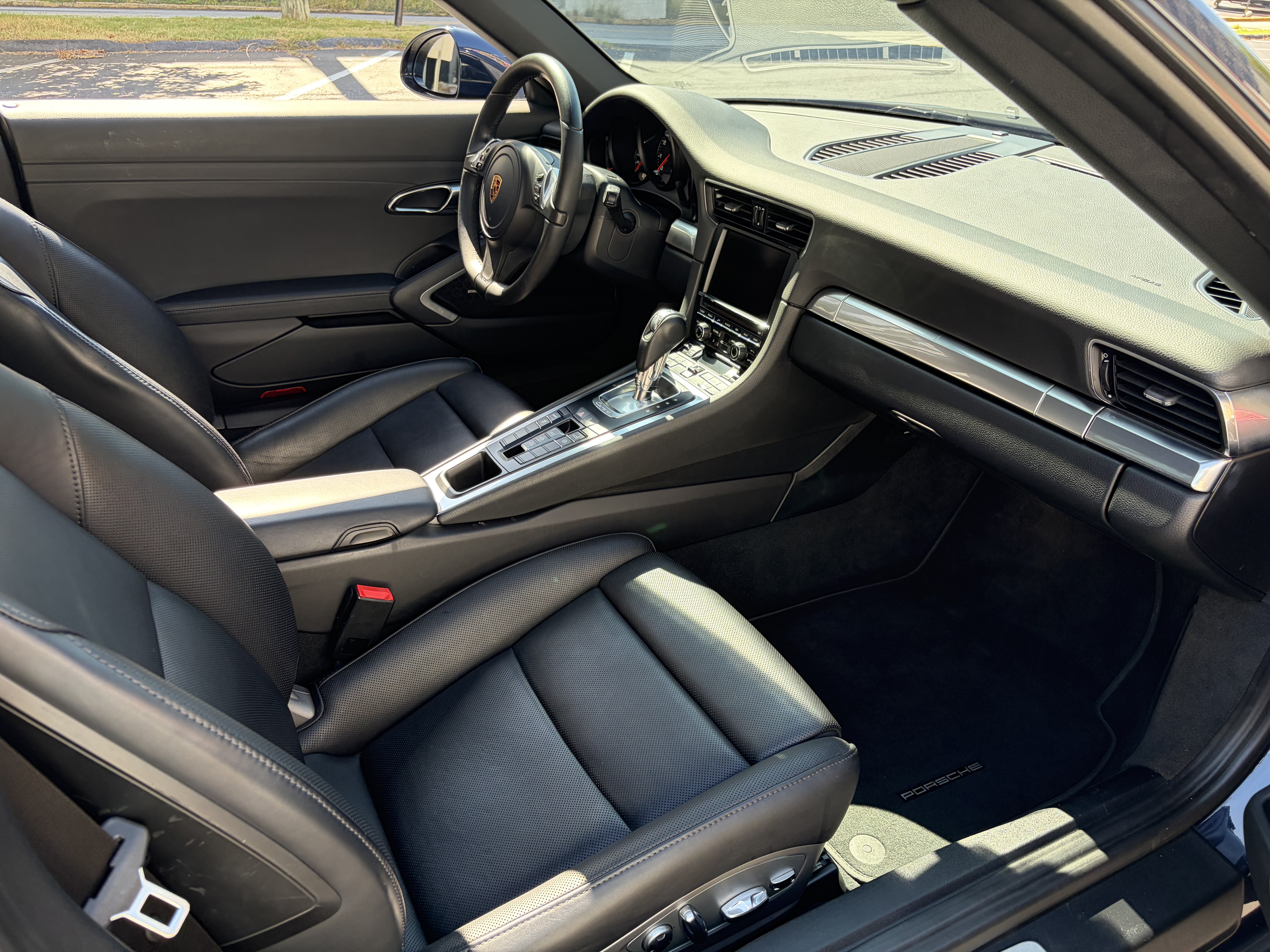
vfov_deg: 53.1
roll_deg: -1.7
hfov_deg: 67.3
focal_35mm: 26
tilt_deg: -28.6
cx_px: 635
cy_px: 476
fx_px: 954
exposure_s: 1/222
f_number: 1.6
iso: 100
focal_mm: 5.96
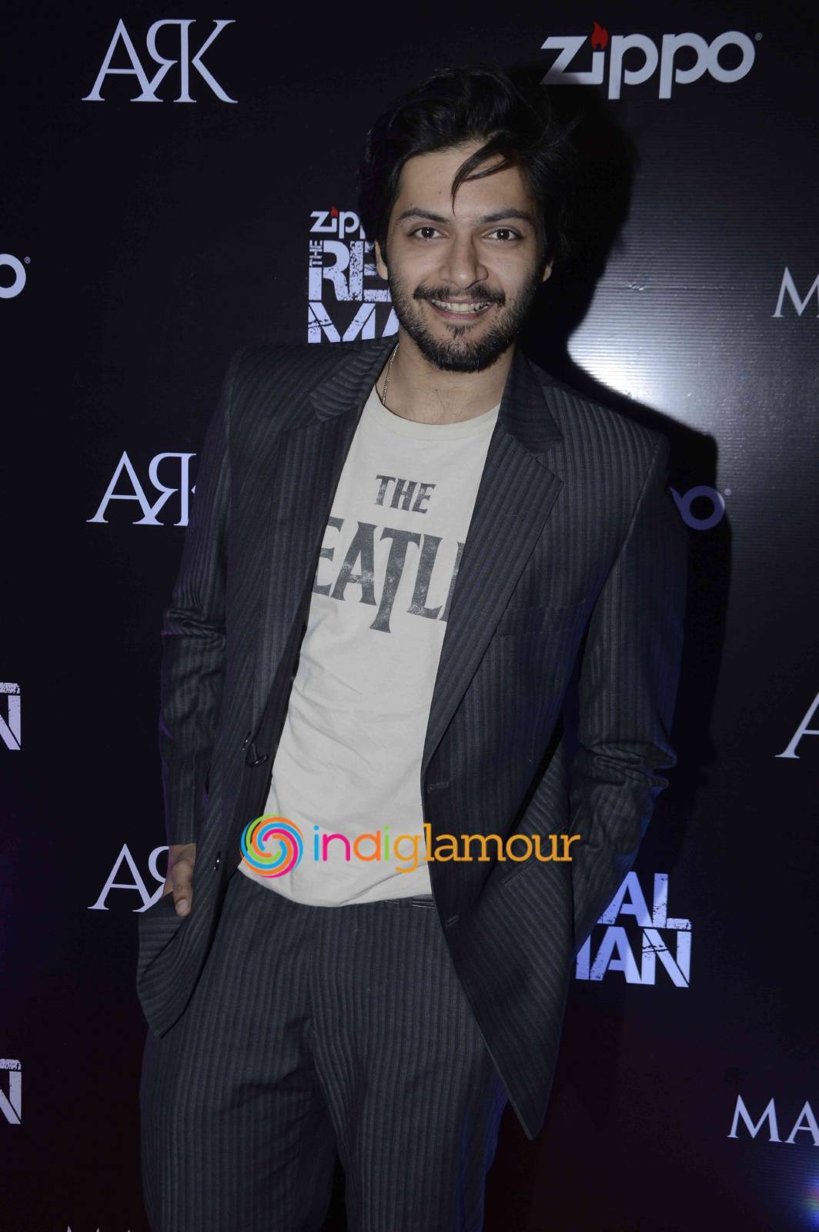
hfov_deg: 29.8
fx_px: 1538
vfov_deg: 43.6
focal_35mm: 45
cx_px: 410
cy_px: 616
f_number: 8
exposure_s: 1/200
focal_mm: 30
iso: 800
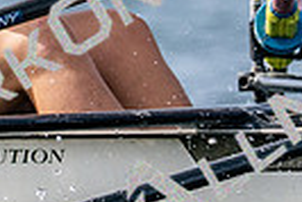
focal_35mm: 2609
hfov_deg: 0.8
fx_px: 21910
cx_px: 584
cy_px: -91
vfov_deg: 0.5
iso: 250
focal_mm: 400
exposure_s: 1/2500
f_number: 4.5
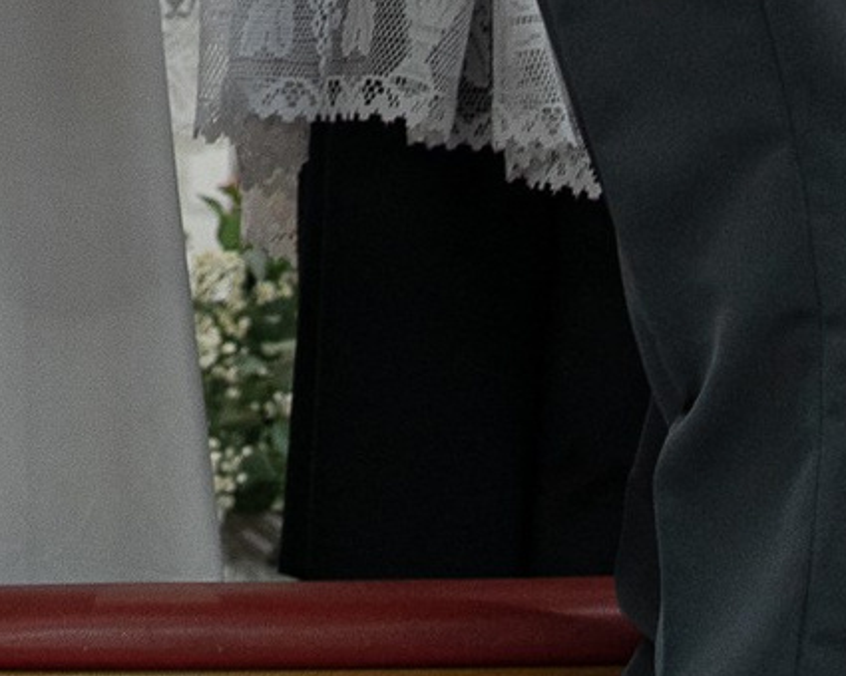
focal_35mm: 229
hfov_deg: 8.4
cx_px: -48
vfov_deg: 6.6
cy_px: -666
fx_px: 5734
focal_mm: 27
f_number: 2.8
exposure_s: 1/160
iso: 640
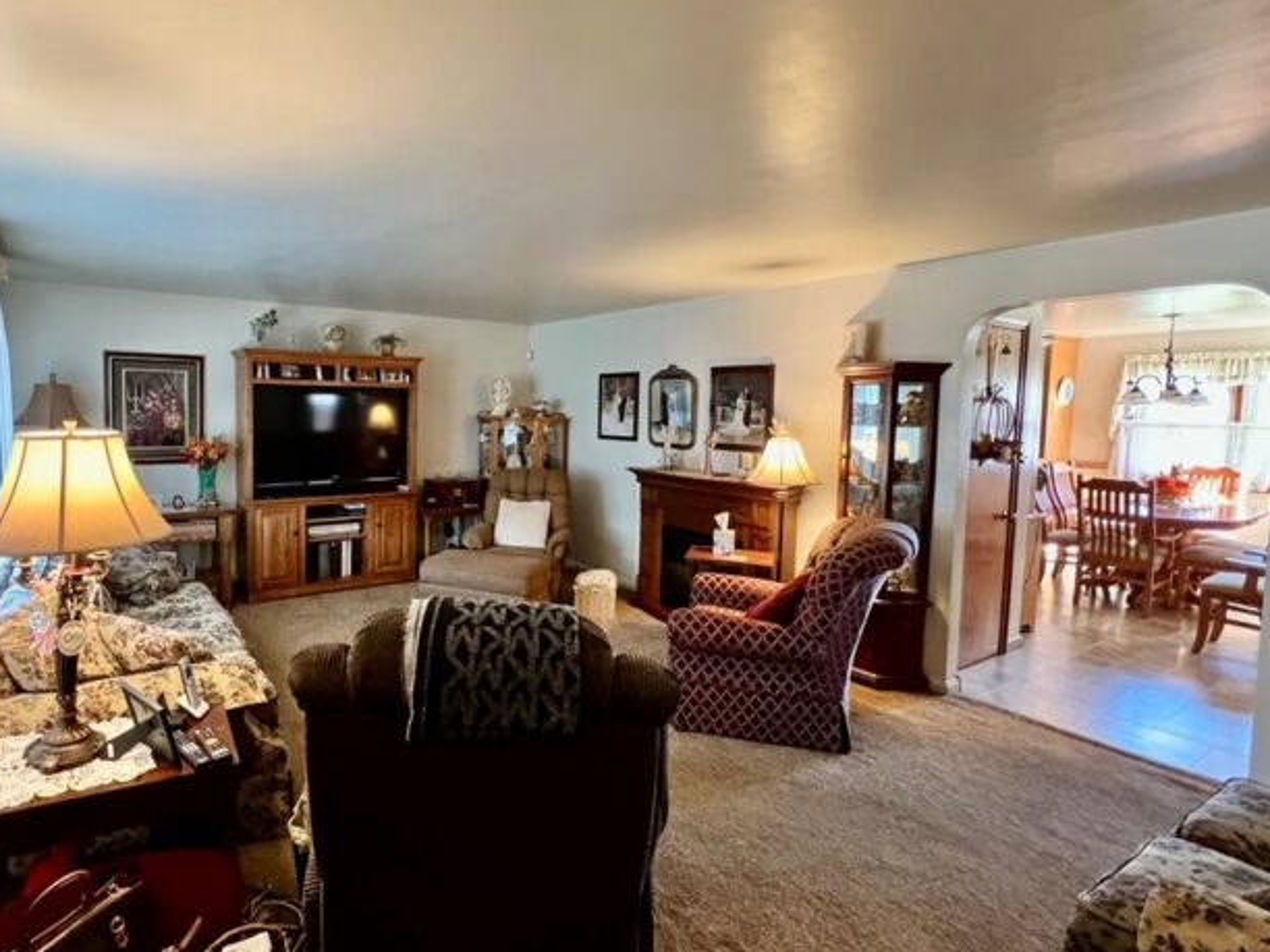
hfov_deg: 89.2
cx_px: 477
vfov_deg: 74.7
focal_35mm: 17
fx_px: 624
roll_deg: -0.3
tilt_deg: -3.2
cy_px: 450
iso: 500
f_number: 1.8
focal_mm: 1.57
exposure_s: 1/60
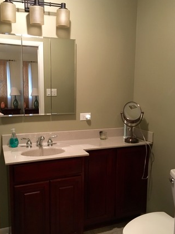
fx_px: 223
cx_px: 80
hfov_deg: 42.9
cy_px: 123
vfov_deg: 55.4
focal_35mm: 33
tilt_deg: -8.1
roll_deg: -0.4
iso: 250
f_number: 2.2
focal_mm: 4.15
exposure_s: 1/15
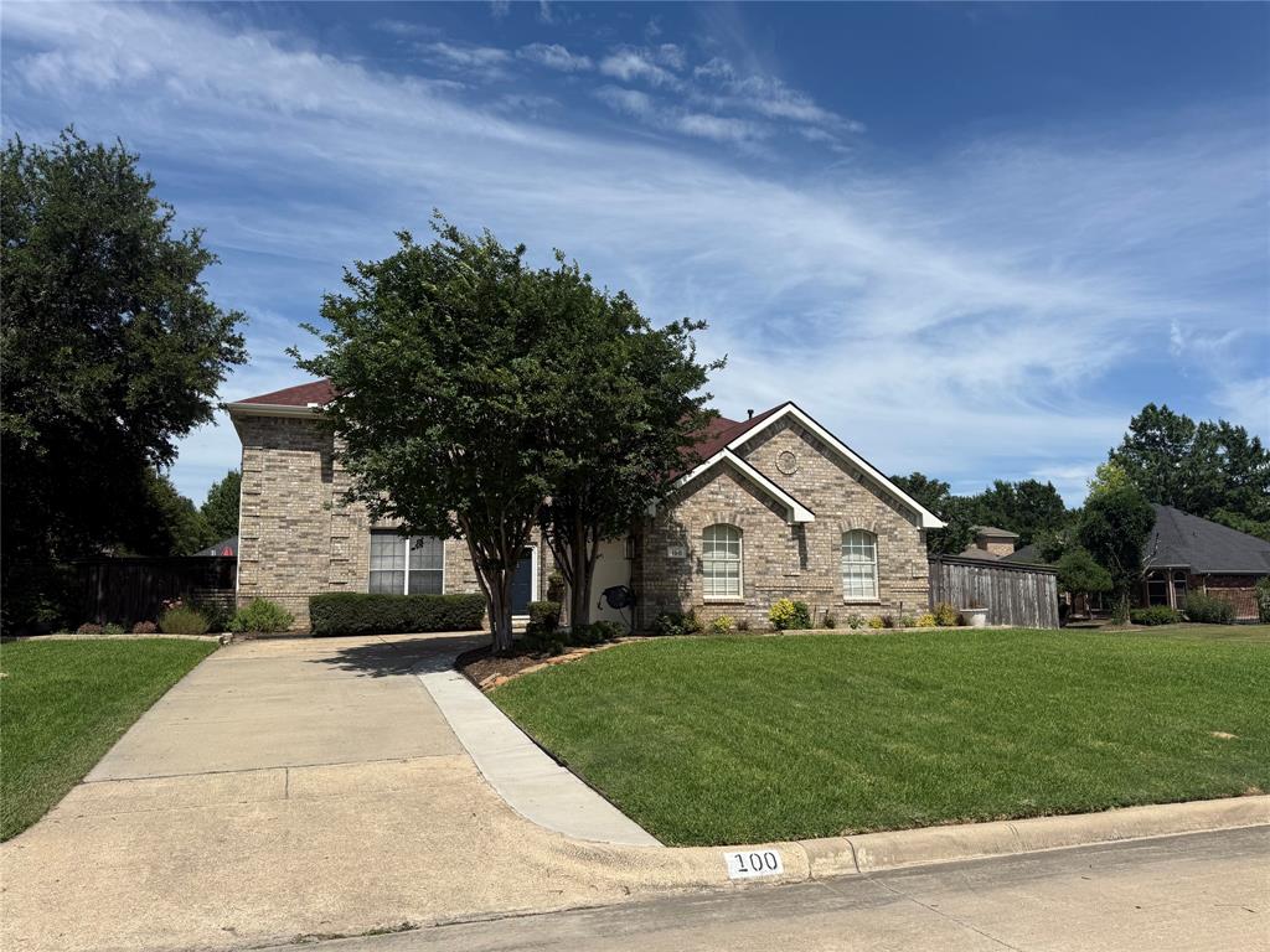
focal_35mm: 24
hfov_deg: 71.6
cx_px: 635
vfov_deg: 56.8
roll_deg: +0.6
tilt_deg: +7.5
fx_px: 881
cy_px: 476
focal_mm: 6.76
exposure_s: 1/7353
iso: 80
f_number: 1.78
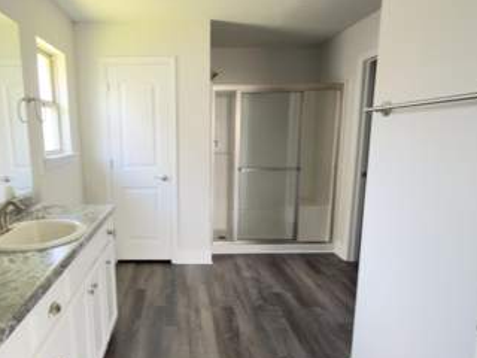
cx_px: 177
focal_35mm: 24
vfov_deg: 56.8
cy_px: 192
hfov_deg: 70.4
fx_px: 331
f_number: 2.2
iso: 500
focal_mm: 2.22
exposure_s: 1/20
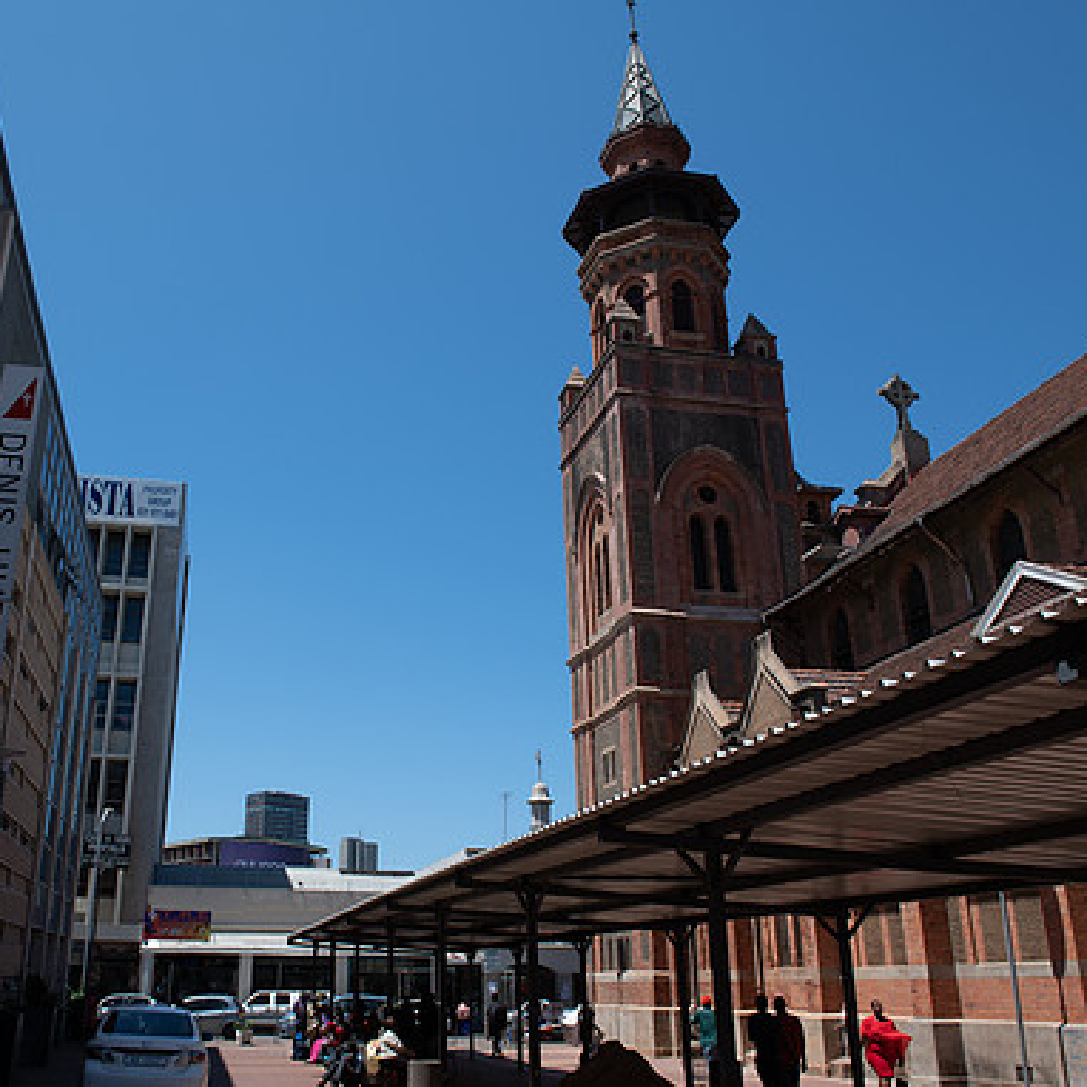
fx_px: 1101
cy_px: 539
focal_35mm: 31
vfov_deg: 52.5
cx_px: 404
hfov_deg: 52.0
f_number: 8
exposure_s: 1/200
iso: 64
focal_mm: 24
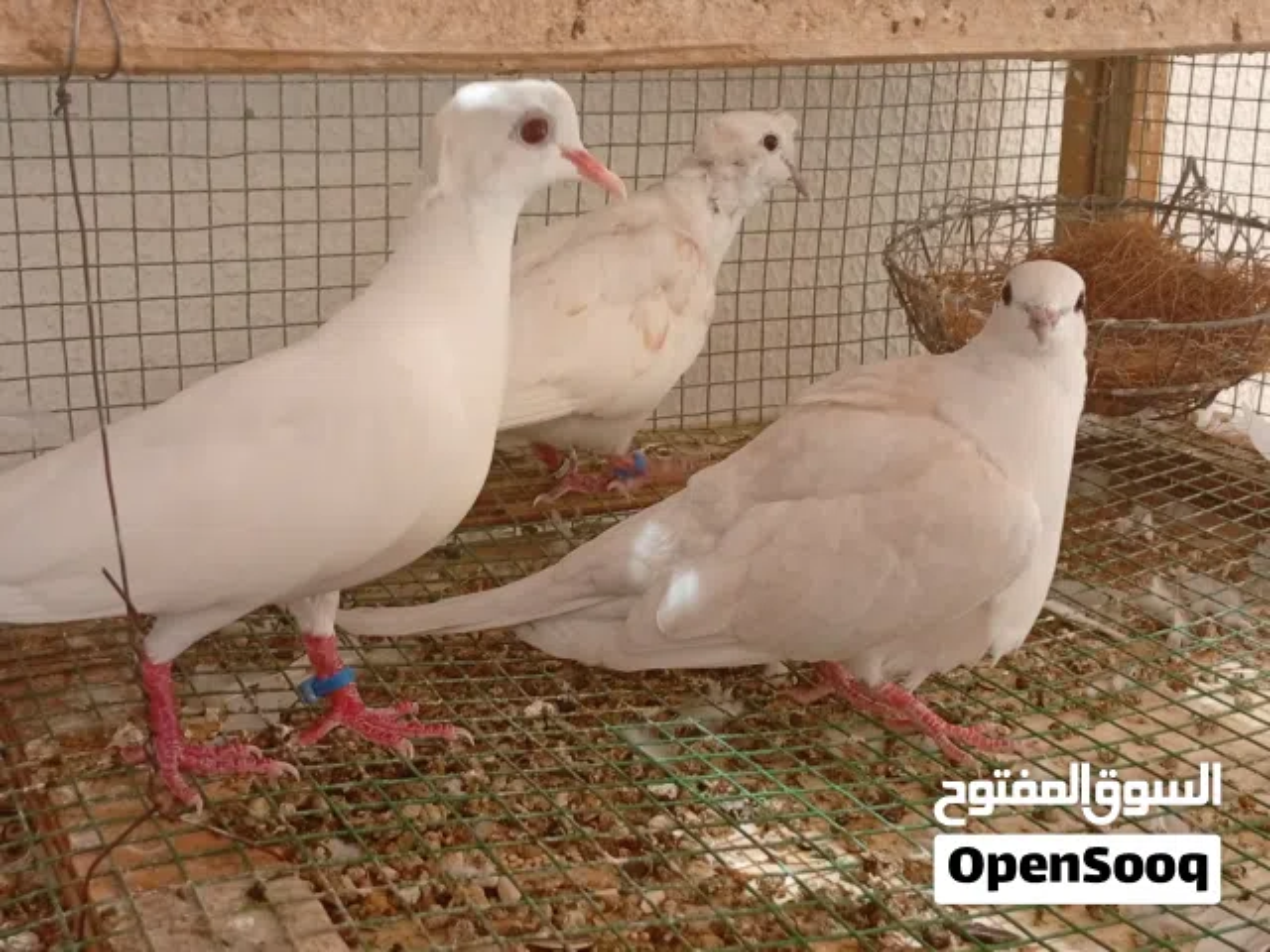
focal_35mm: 47
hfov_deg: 40.4
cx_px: 635
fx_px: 1724
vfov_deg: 30.9
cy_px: 476
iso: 78
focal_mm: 3.98
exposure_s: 1/100
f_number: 1.8
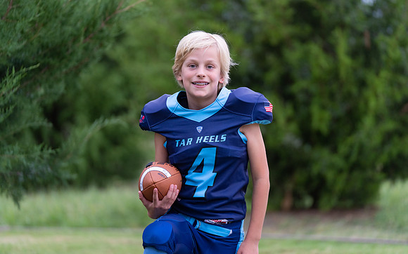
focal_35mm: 161
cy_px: 118
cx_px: 205
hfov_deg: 13.0
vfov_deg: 8.1
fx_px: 1788
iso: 640
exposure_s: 1/320
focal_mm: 152
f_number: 2.8
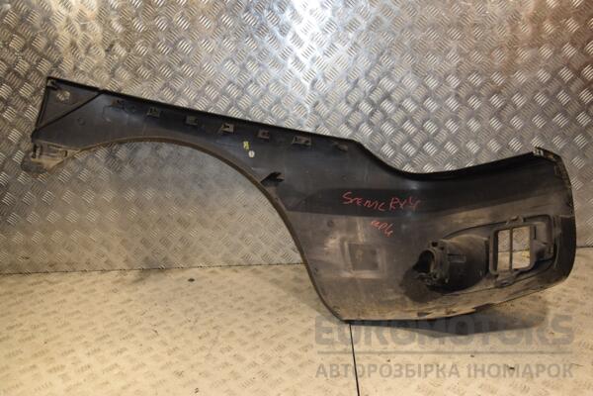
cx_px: 296
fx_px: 544
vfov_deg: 40.0
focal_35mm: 33
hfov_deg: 57.2
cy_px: 198
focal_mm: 22
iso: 800
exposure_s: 1/200
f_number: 5
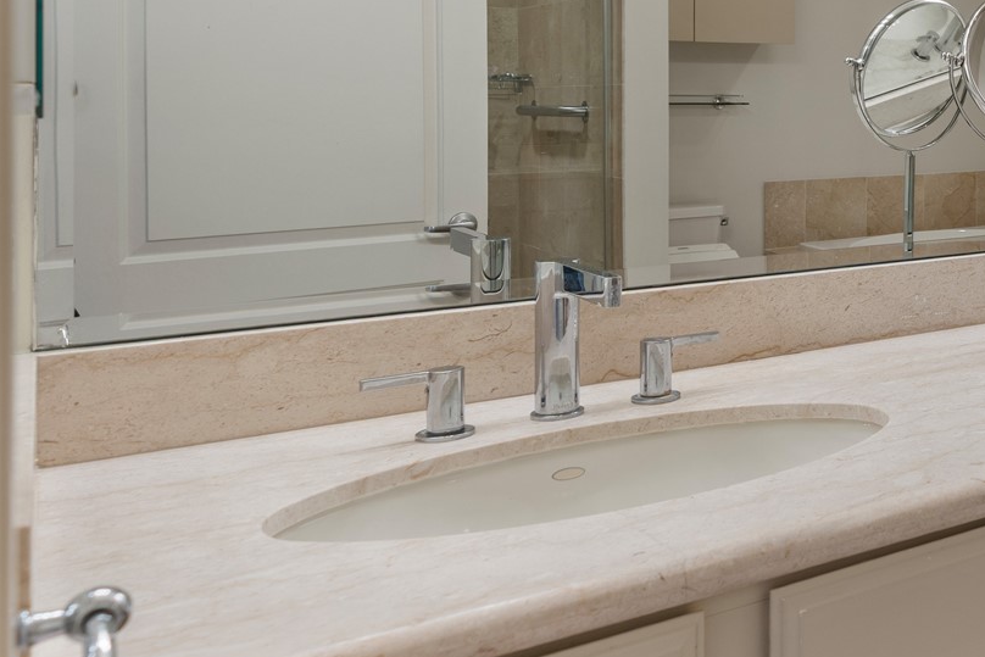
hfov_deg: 34.3
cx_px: 1241
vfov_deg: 30.3
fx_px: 1177
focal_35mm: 43
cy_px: 115
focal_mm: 16
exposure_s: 1/8
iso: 100
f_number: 5.6
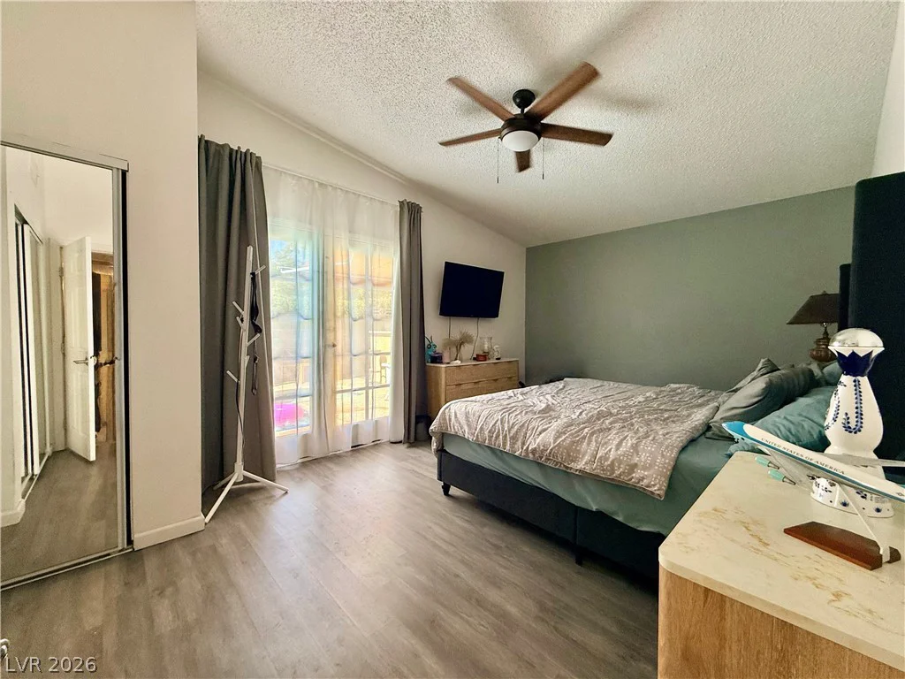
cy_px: 340
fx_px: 366
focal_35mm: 14
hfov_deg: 102.1
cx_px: 452
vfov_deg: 85.7
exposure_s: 1/120
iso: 80
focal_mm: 2.22
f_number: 2.2
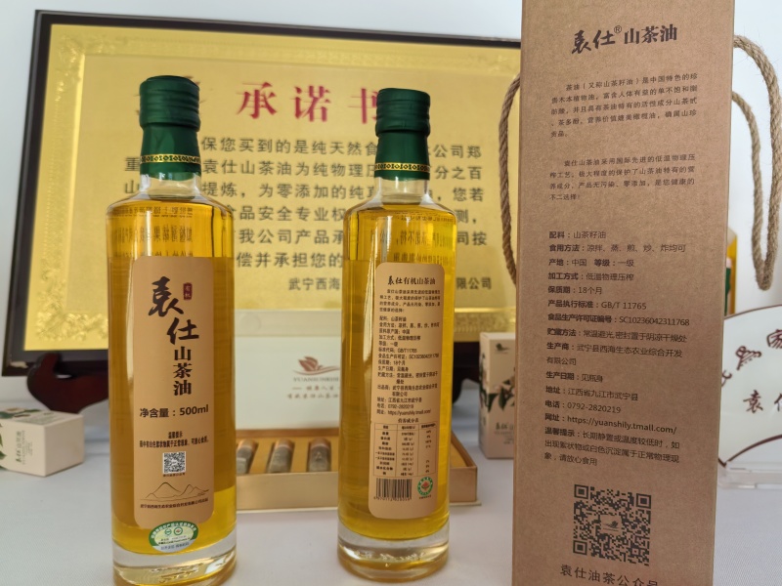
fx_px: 610
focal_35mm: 27
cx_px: 391
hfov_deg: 65.3
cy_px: 293
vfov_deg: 51.4
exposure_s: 1/50
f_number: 1.9
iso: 160
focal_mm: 5.52
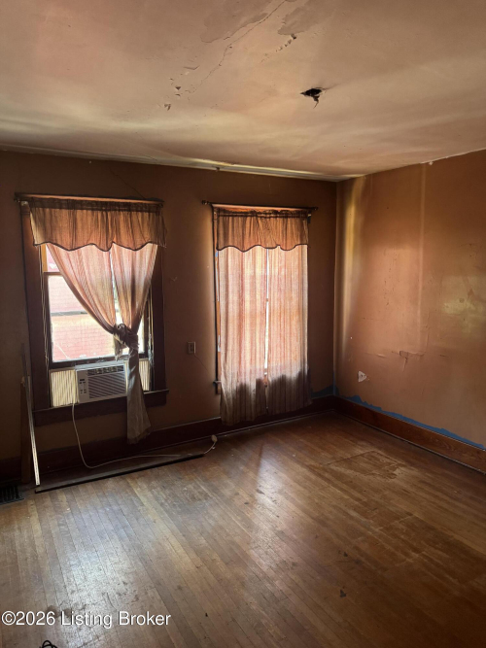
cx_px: 243
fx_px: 449
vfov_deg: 71.6
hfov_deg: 56.8
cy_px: 324
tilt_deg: -4.9
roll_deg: +0.4
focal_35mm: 24
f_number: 1.78
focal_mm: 6.76
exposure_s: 1/60
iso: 500
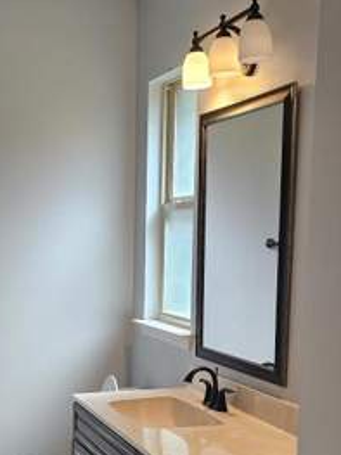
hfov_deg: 26.0
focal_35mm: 56
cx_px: 121
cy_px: 356
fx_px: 736
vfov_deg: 33.5
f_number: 1.7
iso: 100
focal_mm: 6.3
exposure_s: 1/120
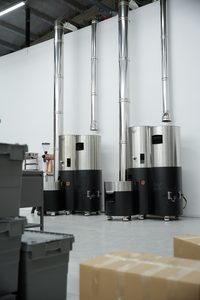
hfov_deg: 31.3
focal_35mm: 43
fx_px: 357
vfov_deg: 45.6
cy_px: 150
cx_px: 100
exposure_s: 1/100
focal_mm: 42.8
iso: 500
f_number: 3.2
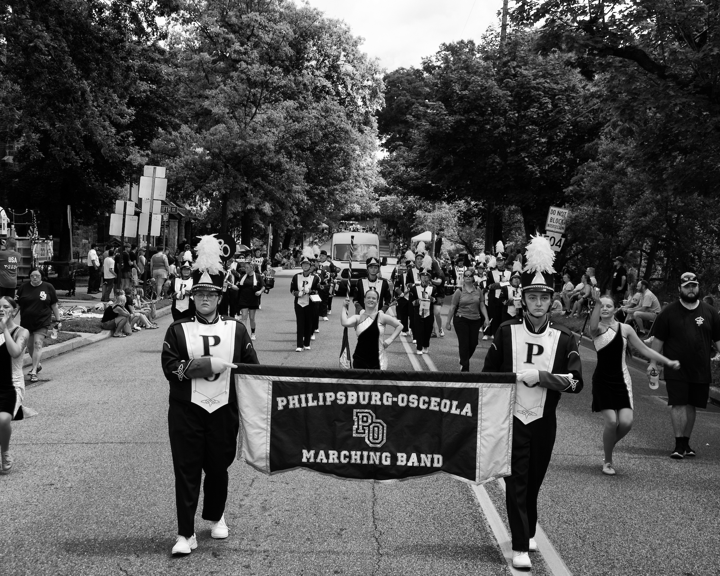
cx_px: 361
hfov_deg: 34.1
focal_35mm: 55
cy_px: 284
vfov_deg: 27.6
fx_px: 1172
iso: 280
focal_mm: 48
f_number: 13
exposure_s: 1/160
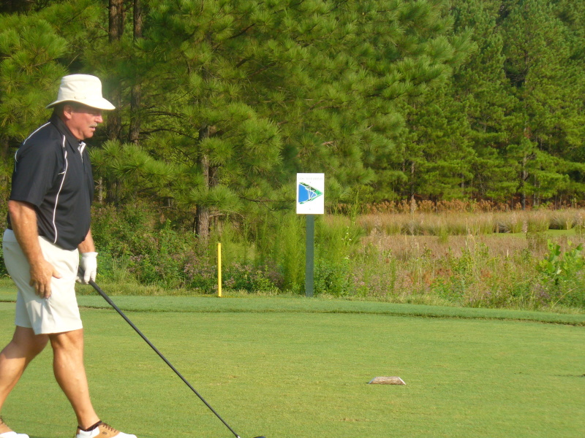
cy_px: 219
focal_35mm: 98
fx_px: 1656
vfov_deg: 15.1
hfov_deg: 20.0
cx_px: 292
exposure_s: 1/400
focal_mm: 16.1
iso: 80
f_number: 3.5
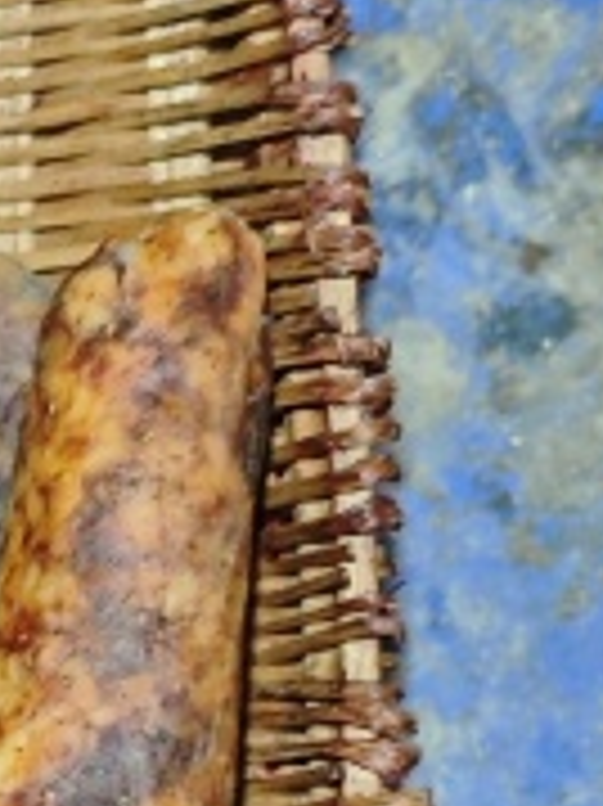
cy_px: 831
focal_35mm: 143
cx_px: -626
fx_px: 3325
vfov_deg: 13.6
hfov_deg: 9.6
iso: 800
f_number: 1.6
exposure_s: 1/33.3
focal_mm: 5.84
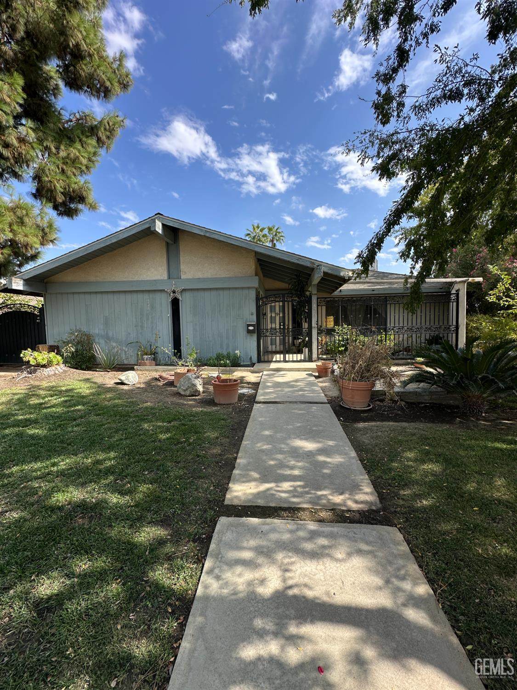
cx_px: 258
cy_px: 345
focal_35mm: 14
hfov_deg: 85.7
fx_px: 279
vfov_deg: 102.1
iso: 40
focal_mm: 2.22
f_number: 2.2
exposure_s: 1/842
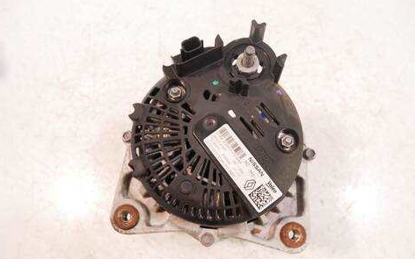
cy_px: 147
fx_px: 317
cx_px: 207
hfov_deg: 66.5
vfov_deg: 44.4
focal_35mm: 28
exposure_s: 1/125
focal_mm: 13
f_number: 3.5
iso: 1600
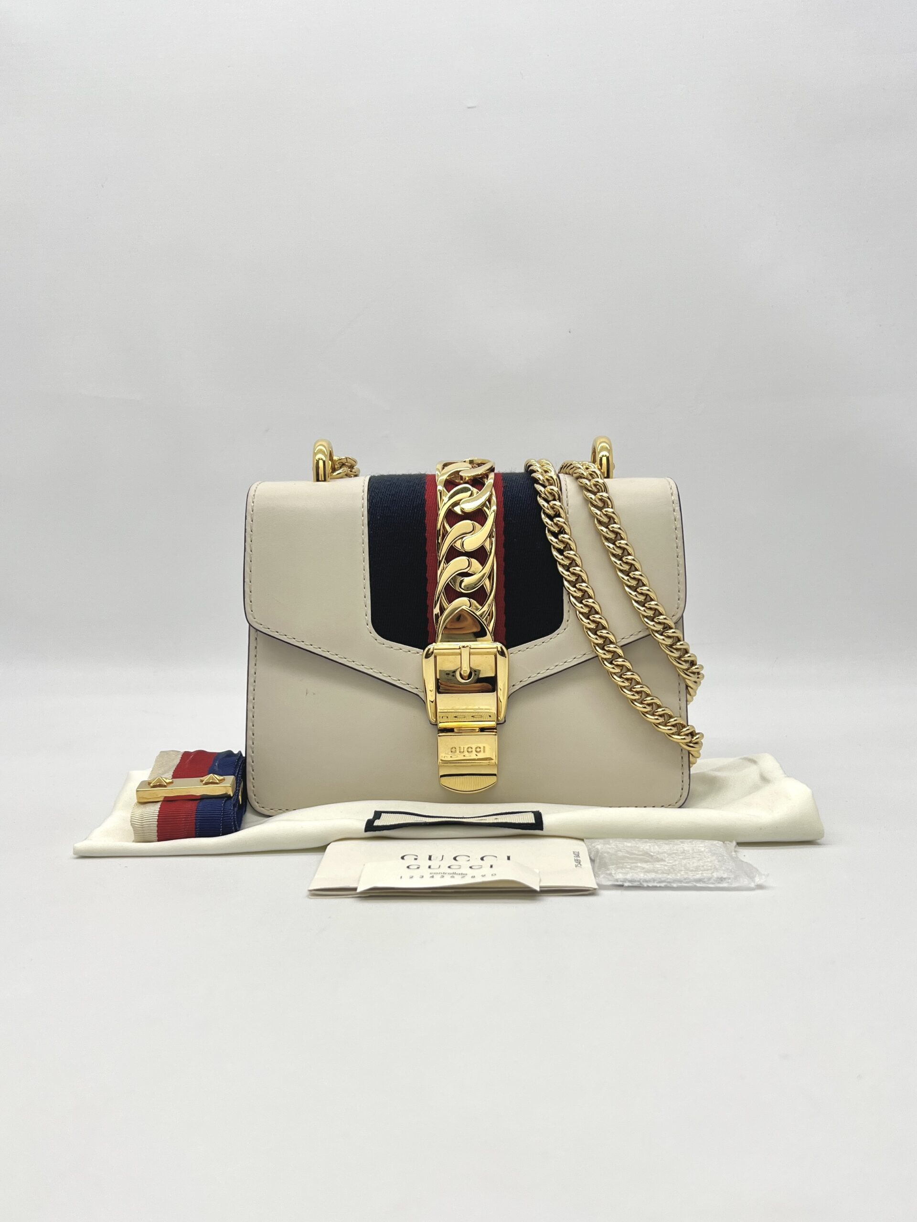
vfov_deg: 67.3
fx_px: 918
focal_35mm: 26
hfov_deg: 53.1
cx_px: 458
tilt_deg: -7.8
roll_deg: -0.6
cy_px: 611
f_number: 1.5
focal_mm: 5.7
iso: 40
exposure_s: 1/260
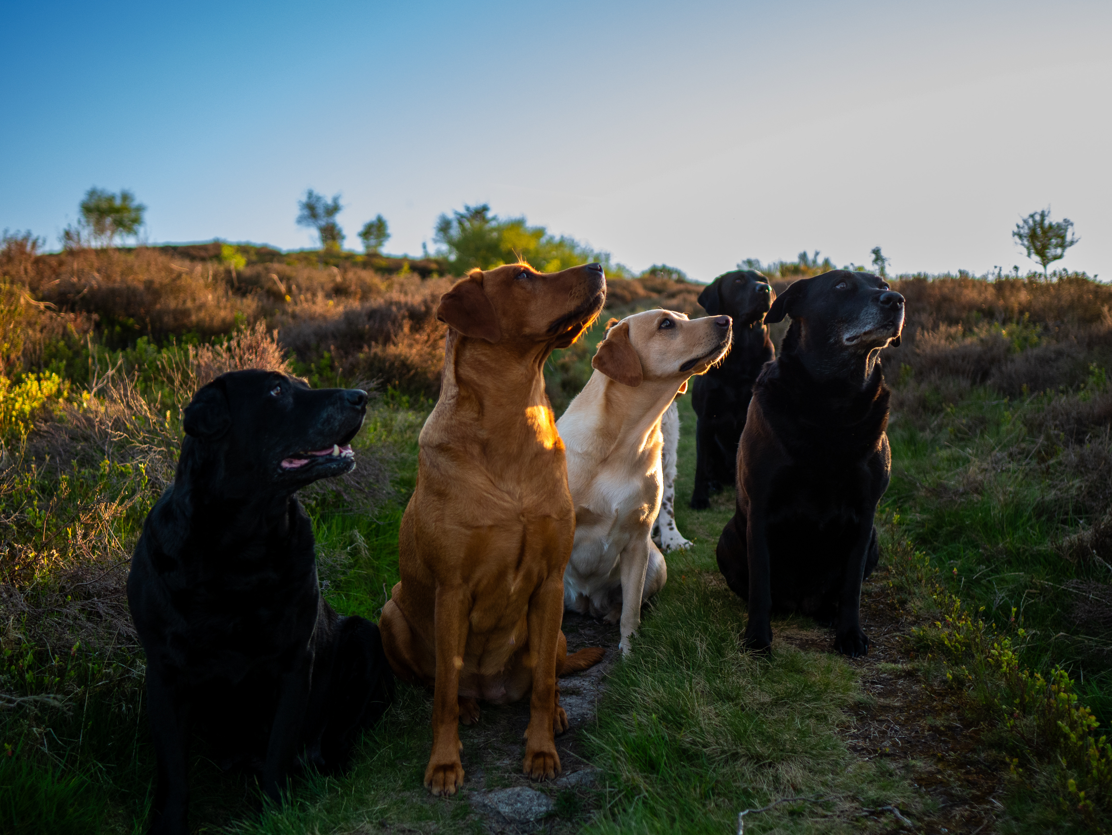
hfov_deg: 56.8
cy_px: 418
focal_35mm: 32
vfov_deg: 44.2
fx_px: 1028
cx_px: 556
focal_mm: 16
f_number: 1.4
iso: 400
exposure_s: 1/4000
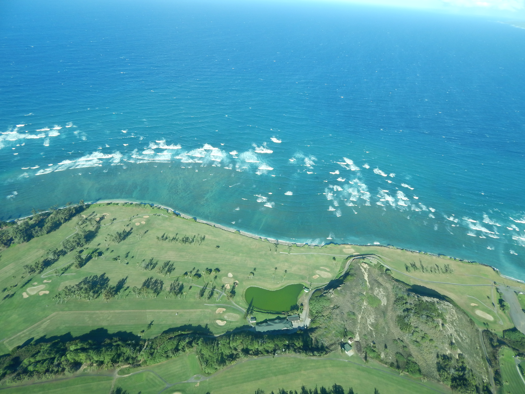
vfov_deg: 58.9
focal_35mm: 23
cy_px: 197
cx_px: 262
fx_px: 349
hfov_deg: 73.9
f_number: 3
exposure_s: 1/800
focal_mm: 4
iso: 125
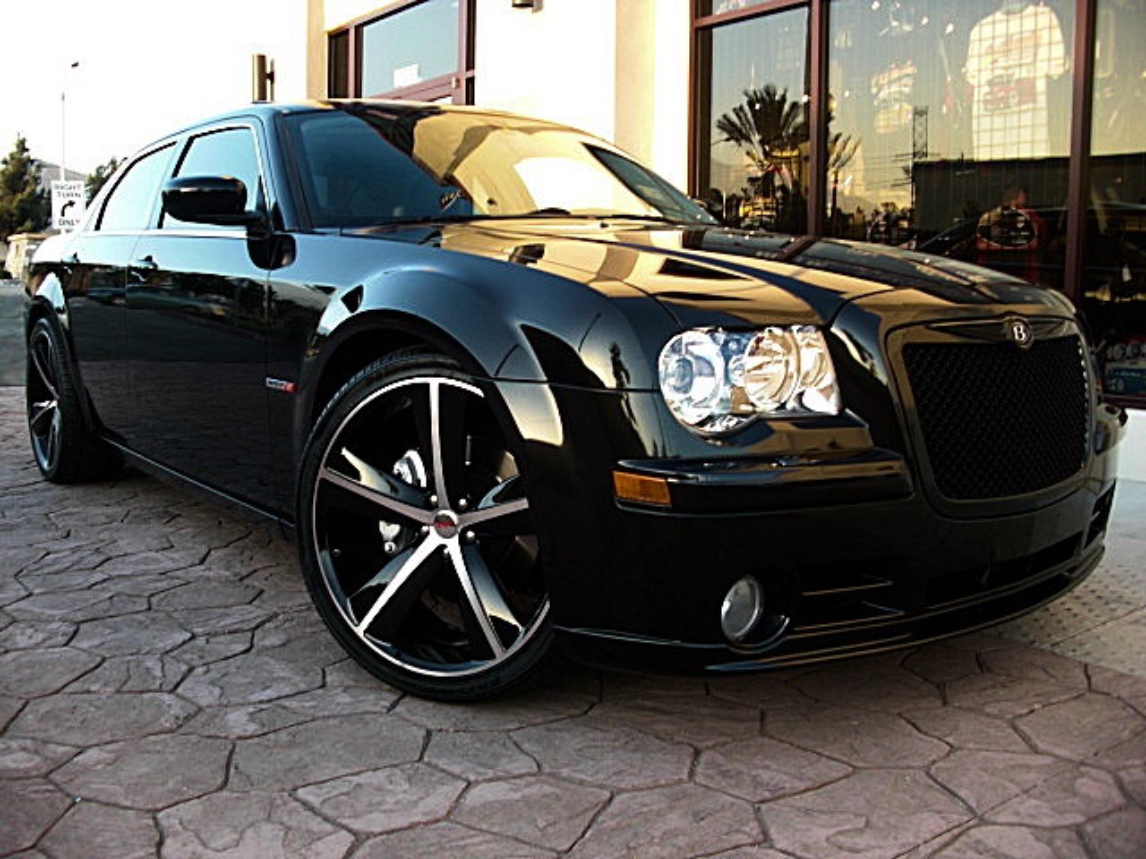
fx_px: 1192
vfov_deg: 39.7
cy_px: 430
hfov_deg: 51.4
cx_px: 573
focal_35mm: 36
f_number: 2.8
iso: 100
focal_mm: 6.3
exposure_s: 1/80
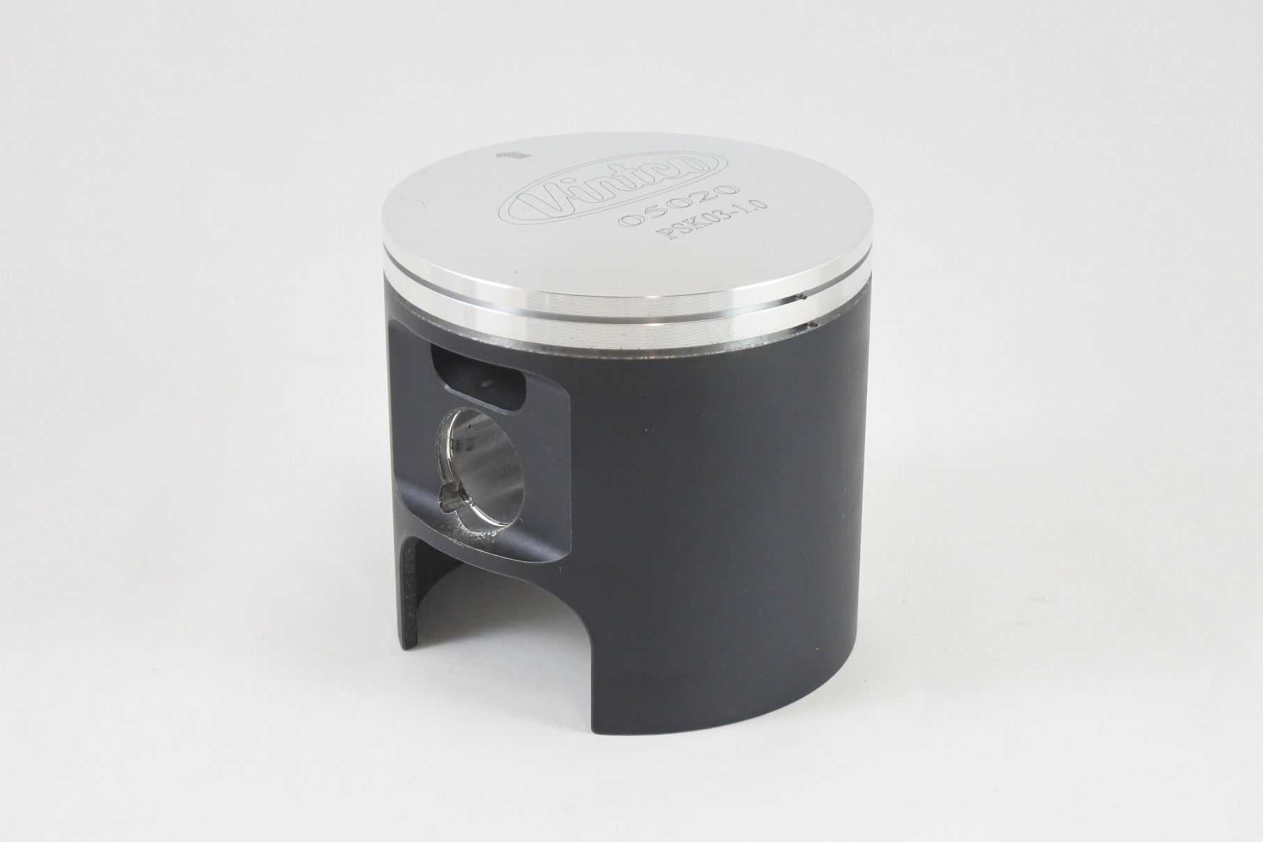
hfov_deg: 35.6
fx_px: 1965
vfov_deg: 24.2
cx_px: 632
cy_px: 421
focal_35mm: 56
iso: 720
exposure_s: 1/125
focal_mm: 21
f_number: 4.8
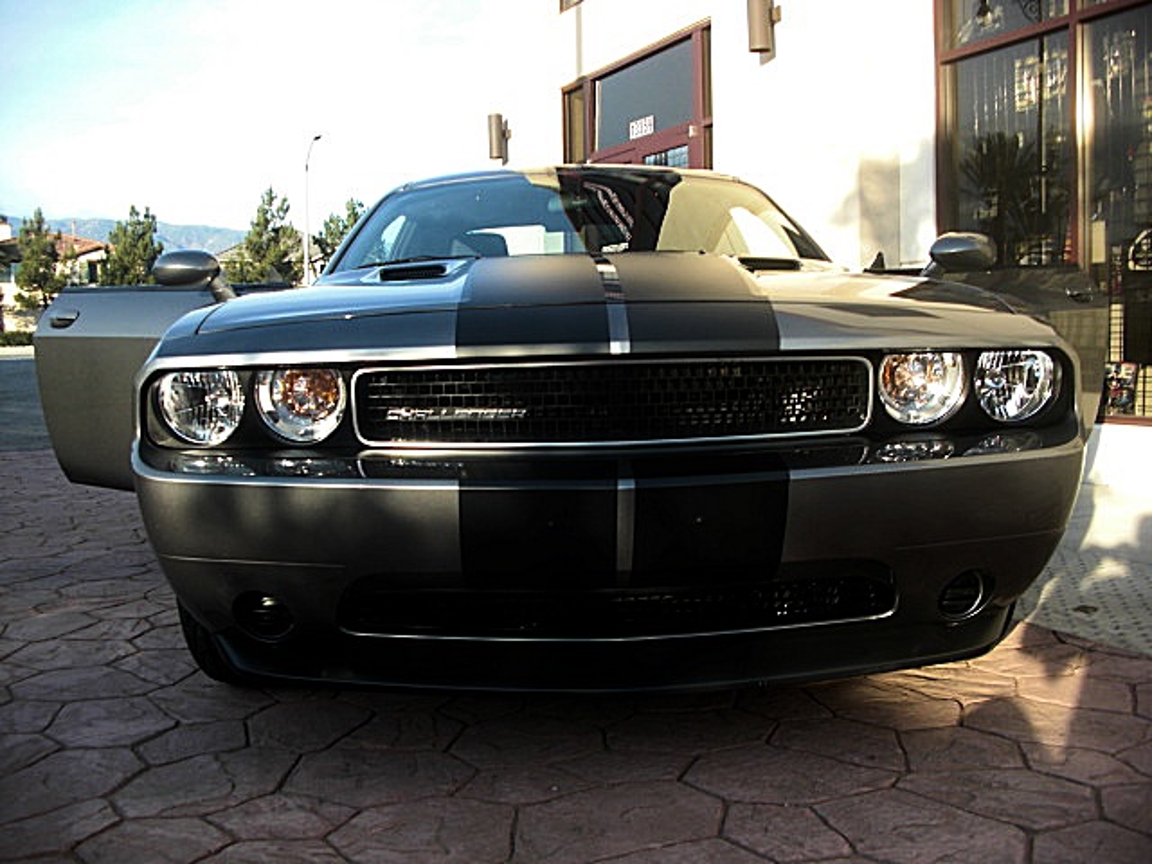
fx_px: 1198
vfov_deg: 39.7
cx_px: 576
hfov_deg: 51.4
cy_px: 432
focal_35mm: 36
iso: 50
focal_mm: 6.3
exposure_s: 1/160
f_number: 2.8
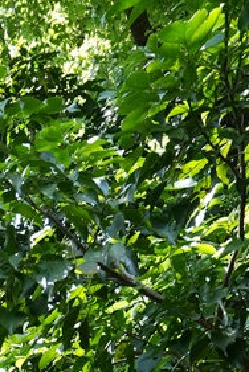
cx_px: -166
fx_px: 946
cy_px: 662
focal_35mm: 91
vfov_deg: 18.0
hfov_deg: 13.7
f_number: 8
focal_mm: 25.1
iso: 2500
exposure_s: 1/320
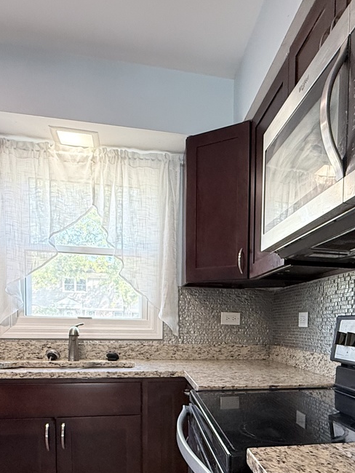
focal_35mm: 31
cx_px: 250
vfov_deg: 55.5
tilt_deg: -3.3
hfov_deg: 44.5
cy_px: 356
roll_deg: -1.6
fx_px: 424
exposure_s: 1/100
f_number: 2.2
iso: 320
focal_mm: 2.22
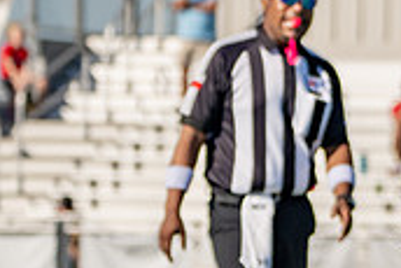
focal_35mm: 713
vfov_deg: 1.9
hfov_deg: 2.9
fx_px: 7949
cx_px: 659
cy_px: 233
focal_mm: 175
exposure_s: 1/2500
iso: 320
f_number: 5.6
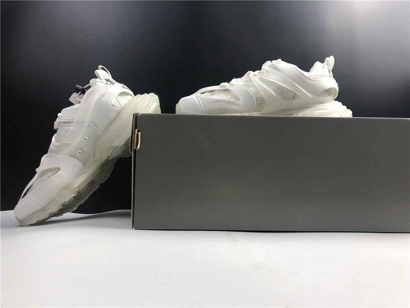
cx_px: 205
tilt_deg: +8.2
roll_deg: +1.2
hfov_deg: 63.4
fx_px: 332
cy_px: 154
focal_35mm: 28
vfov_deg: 49.7
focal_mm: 4
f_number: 1.8
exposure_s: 1/50
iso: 32
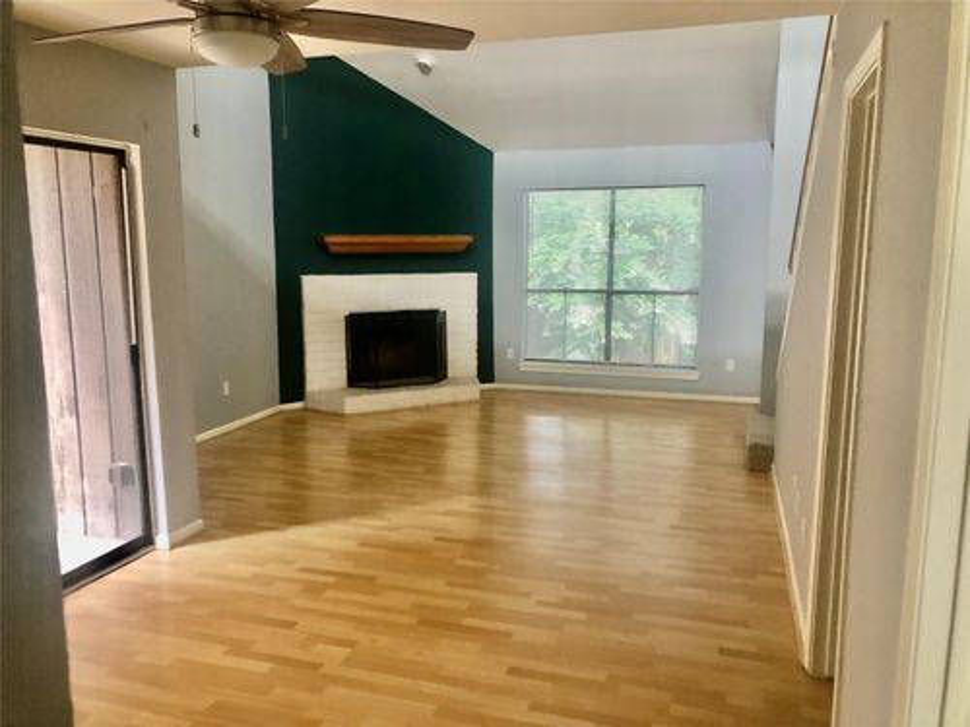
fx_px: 785
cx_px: 485
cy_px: 364
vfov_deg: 49.7
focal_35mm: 28
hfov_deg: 63.4
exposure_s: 1/12
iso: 100
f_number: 1.8
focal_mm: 3.99
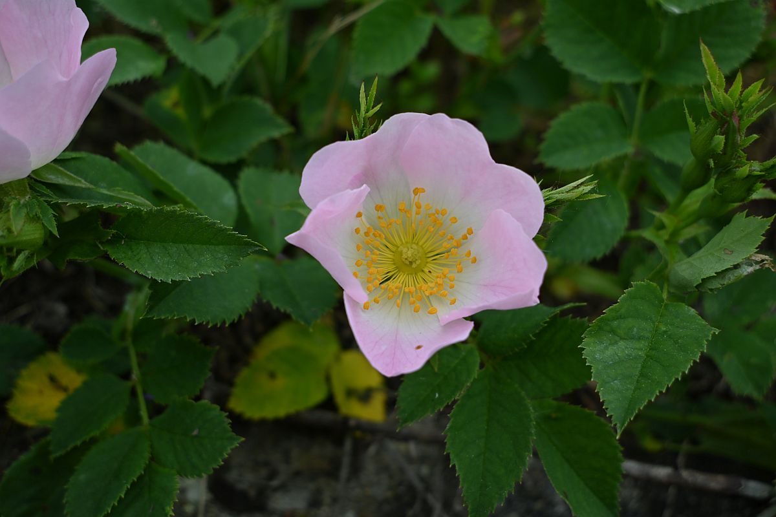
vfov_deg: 31.9
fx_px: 905
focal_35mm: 42
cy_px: 258
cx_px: 388
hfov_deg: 46.4
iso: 100
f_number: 6.3
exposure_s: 1/320
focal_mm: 28
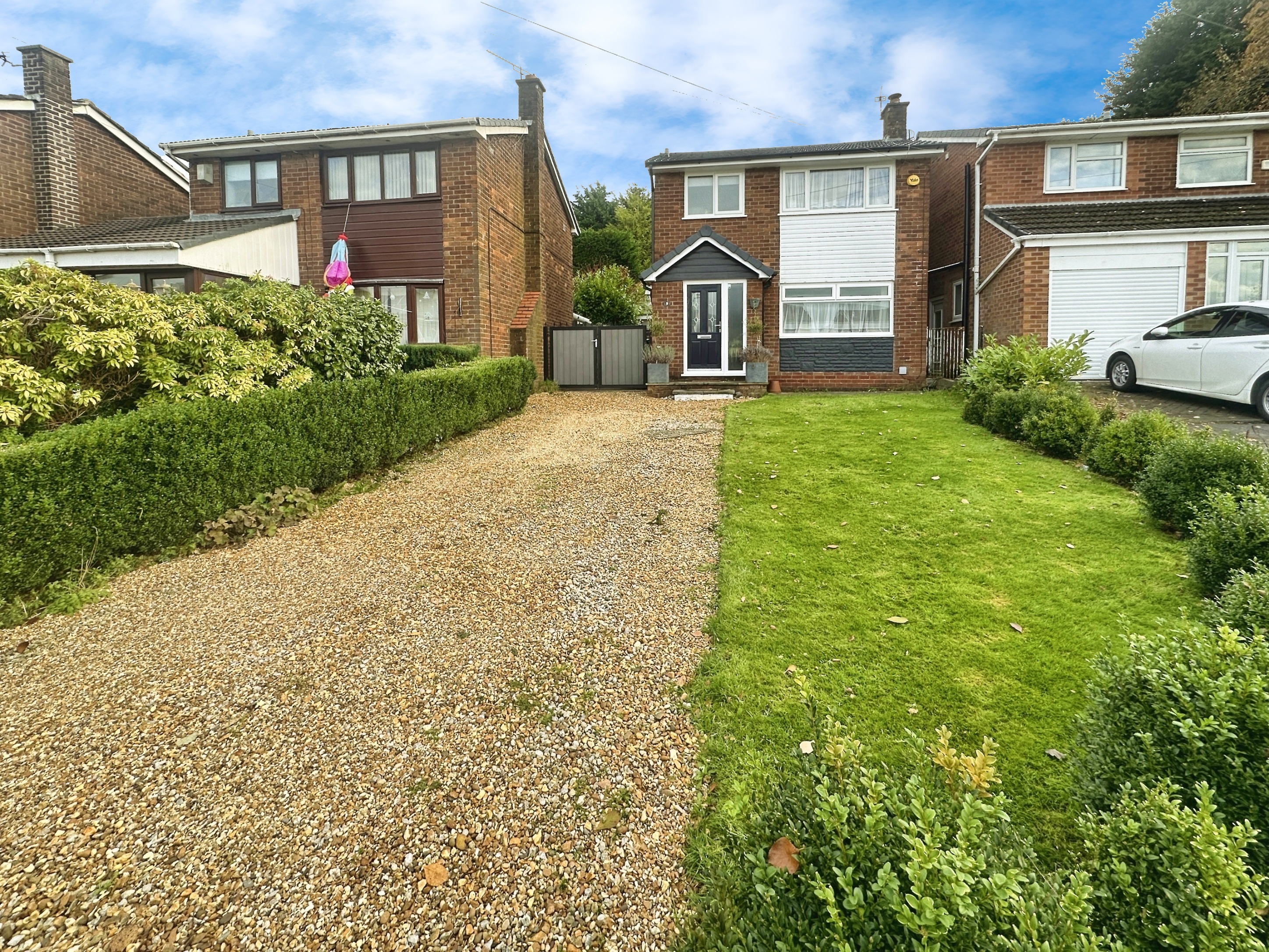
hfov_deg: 102.1
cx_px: 634
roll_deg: +1.4
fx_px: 513
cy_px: 476
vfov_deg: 85.7
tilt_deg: -9.2
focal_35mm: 14
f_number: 2.2
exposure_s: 1/302
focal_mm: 2.22
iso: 40
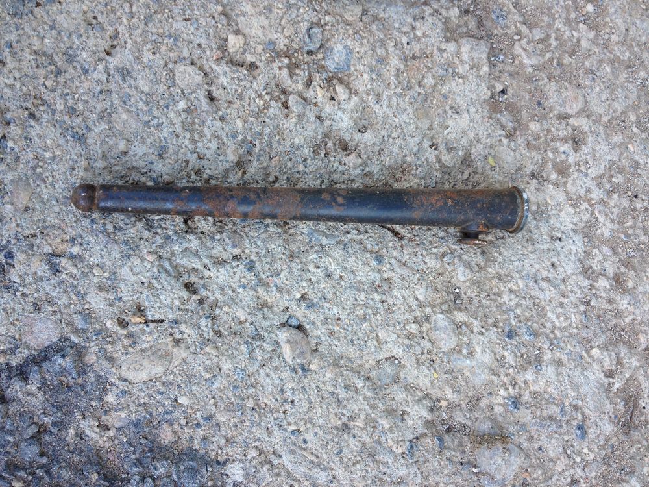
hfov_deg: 52.6
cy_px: 244
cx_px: 324
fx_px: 656
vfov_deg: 40.7
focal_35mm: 35
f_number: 2.4
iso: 50
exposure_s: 1/60
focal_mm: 4.28
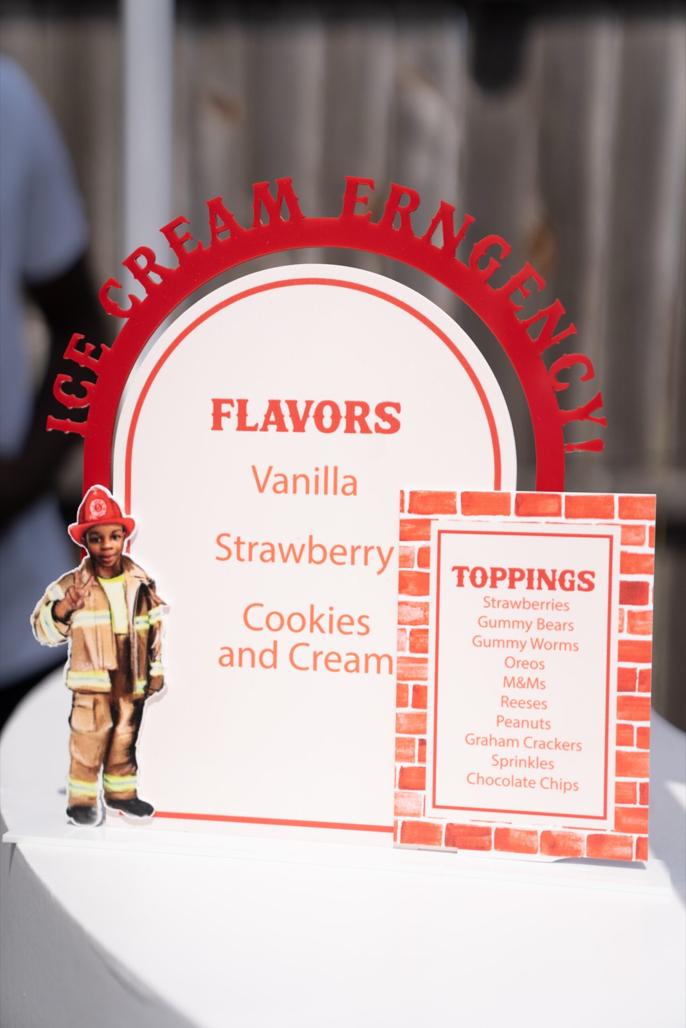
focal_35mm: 55
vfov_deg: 36.2
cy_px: 514
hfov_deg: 24.6
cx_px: 343
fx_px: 1572
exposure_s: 1/8000
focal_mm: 55
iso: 250
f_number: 2.8
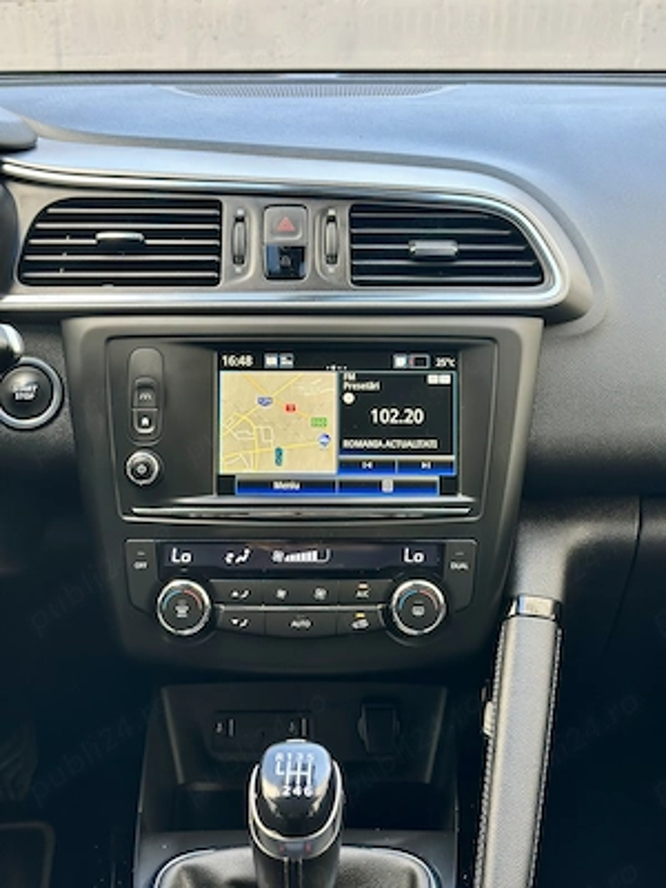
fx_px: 1231
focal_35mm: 48
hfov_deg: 30.3
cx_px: 333
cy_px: 444
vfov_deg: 39.7
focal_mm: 6.86
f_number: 1.78
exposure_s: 1/141
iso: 125
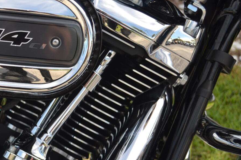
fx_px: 723
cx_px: 1
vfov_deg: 12.6
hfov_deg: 18.4
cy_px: 126
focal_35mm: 108
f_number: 4.8
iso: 100
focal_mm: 32
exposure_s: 1/200
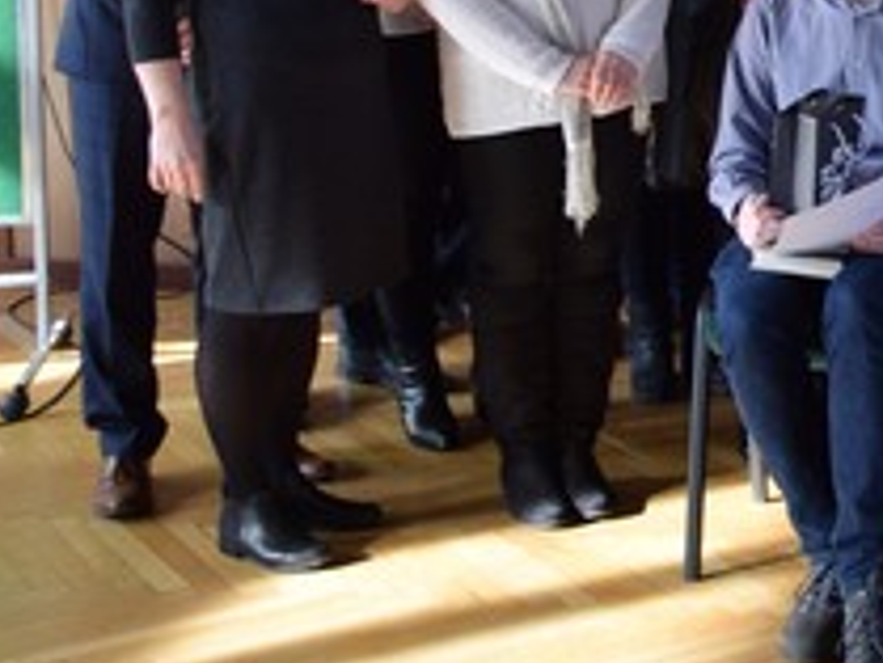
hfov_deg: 17.3
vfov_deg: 15.3
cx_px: 1572
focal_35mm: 93
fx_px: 2374
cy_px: -144
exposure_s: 1/80
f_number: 4.5
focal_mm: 18
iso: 400
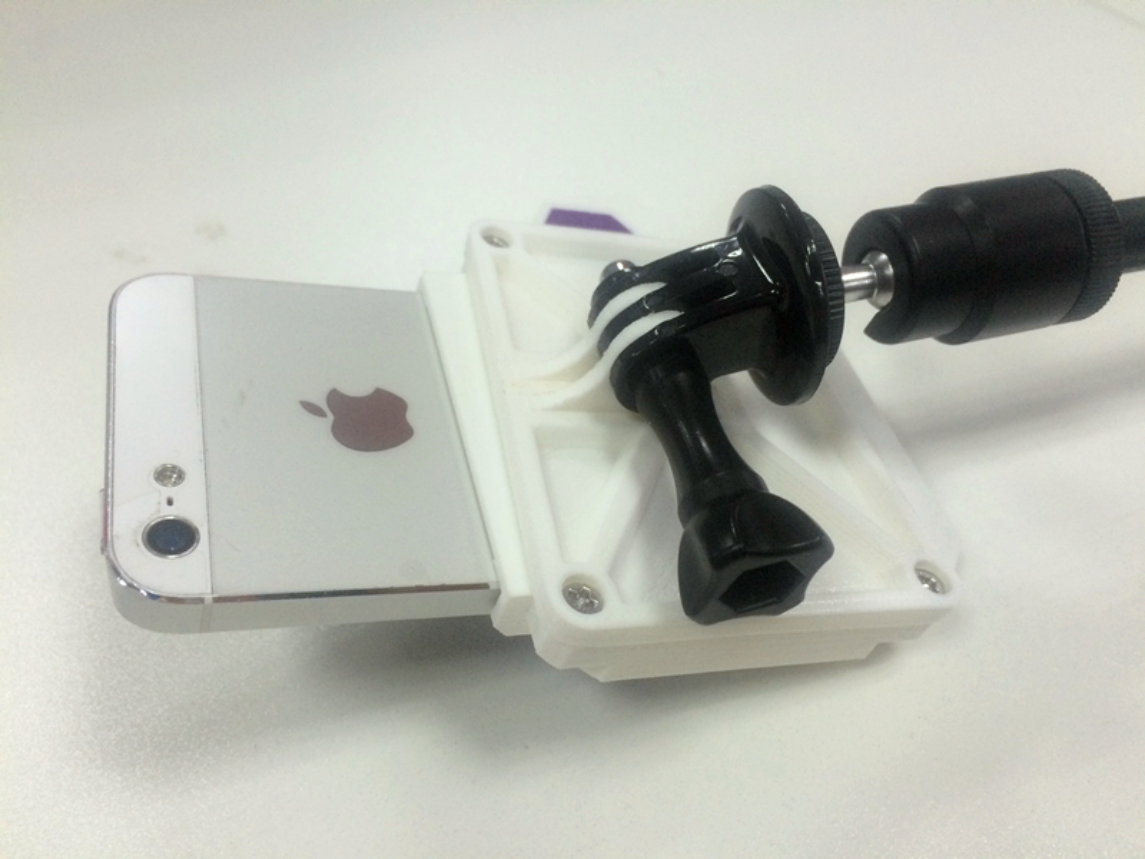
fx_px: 959
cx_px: 572
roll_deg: +0.9
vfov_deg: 48.2
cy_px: 430
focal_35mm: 29
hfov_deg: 61.7
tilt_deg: -44.7
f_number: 2.2
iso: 80
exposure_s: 1/33
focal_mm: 4.15
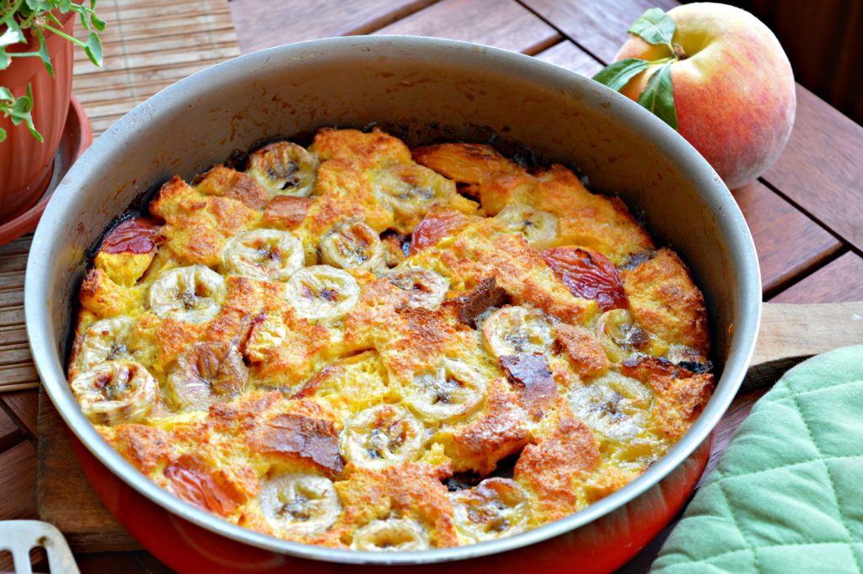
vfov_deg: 16.5
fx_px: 1976
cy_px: 287
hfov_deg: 24.6
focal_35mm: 82
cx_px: 432
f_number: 5.6
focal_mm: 55
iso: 400
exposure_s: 1/50
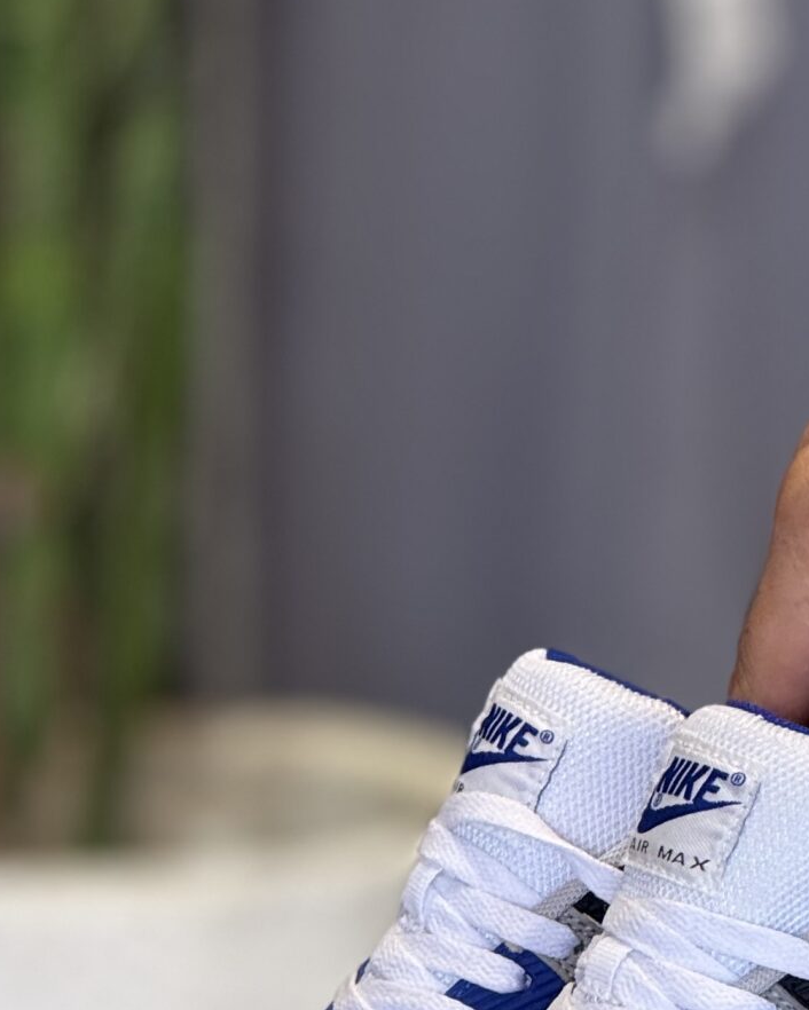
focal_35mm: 340
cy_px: 1084
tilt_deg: -12.8
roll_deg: -1.4
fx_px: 10172
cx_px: 739
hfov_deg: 4.5
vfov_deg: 5.7
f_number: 2.8
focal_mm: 15.66
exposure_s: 1/100
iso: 80
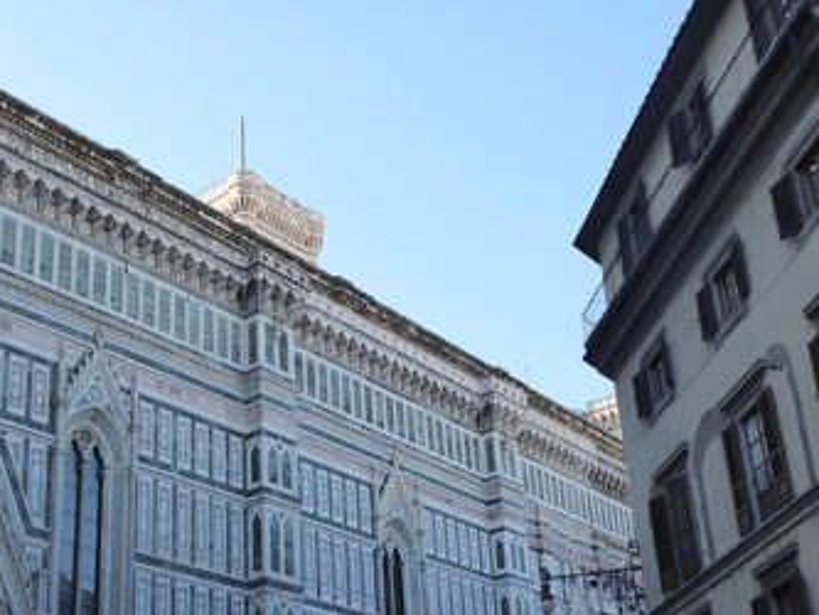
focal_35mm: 51
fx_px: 1207
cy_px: 459
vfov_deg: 28.2
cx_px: 312
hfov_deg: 37.3
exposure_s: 1/250
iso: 160
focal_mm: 5.8
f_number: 3.6
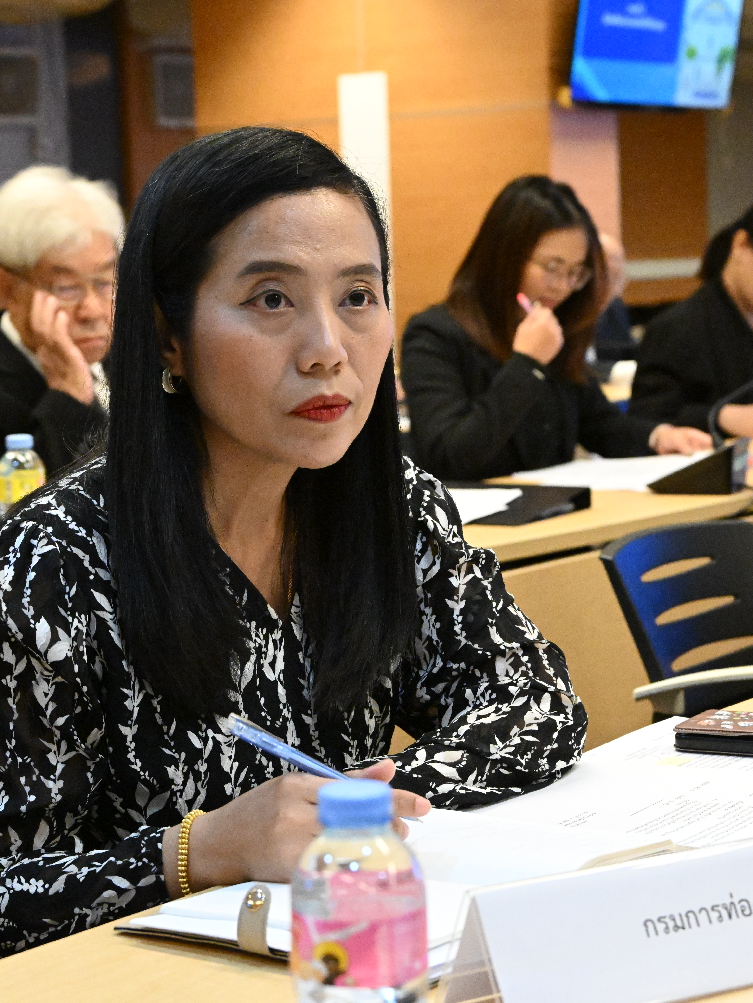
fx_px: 2320
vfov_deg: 24.4
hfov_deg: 18.4
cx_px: 431
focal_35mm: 80
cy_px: 501
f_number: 6.3
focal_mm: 55
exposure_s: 1/500
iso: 18000
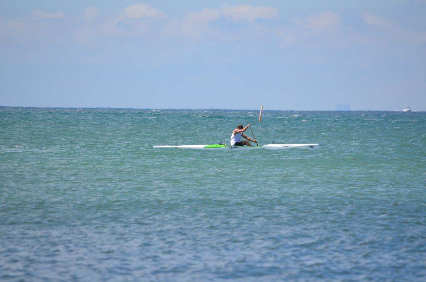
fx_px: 5313
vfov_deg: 3.0
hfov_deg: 4.6
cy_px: 141
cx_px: 213
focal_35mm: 450
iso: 400
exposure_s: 1/1600
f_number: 7.1
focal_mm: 300
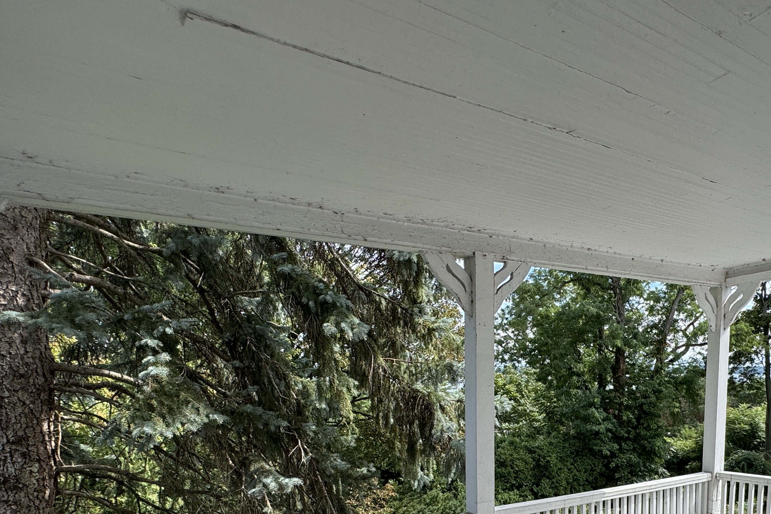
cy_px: 428
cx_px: 519
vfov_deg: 45.0
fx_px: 578
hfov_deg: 65.5
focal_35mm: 27
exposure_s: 1/578
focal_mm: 2.22
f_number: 2.2
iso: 40
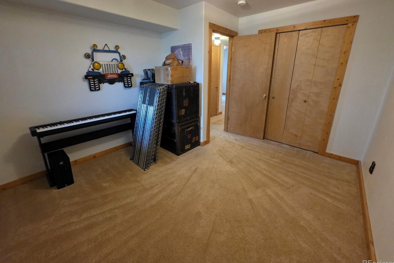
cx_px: 200
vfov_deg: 80.8
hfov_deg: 104.2
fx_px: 153
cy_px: 115
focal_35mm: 14
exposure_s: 1/60
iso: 640
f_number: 1.9
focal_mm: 2.2
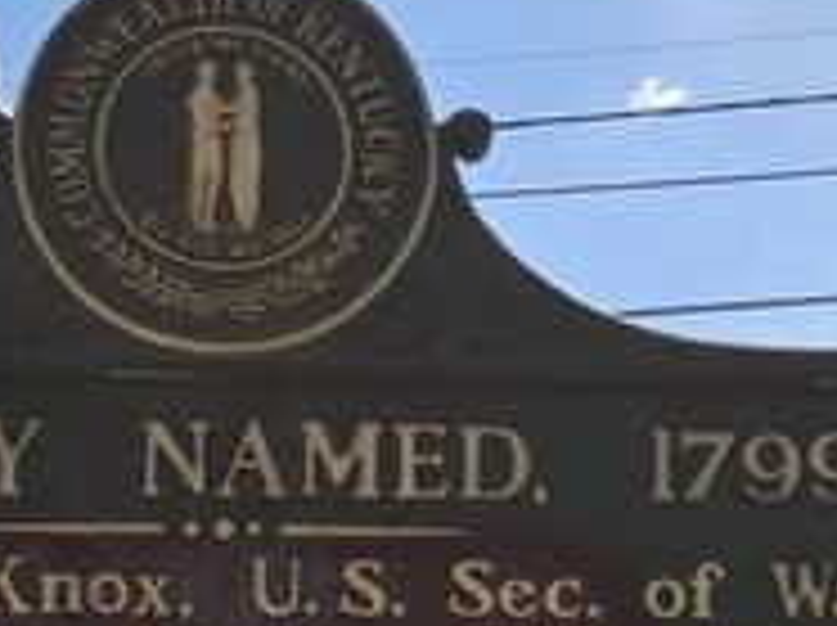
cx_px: 230
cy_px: 923
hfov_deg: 19.7
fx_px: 2391
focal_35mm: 99
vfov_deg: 14.0
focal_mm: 5.4
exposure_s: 1/2404
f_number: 1.8
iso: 25
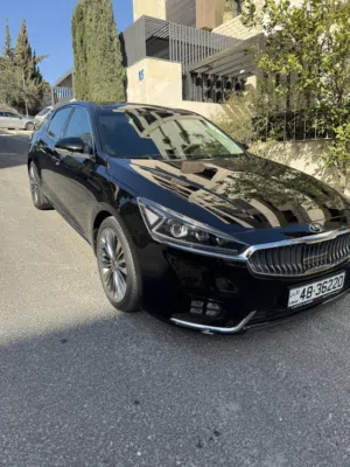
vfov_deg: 71.6
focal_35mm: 24
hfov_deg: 56.8
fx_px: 324
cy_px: 234
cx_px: 175
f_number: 1.78
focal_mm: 6.76
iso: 80
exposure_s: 1/1560
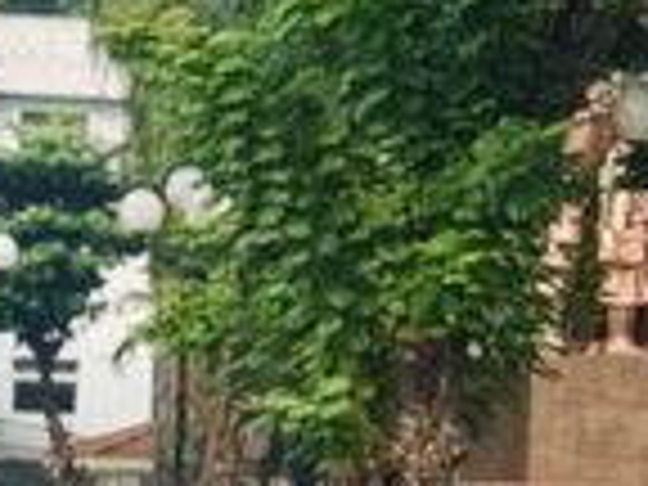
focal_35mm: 213
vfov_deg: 6.7
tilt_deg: -6.8
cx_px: 148
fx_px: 3987
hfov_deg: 9.3
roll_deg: -1.2
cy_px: 990
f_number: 1.78
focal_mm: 6.76
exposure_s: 1/2342
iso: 64
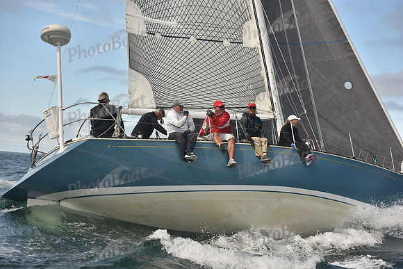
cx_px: 202
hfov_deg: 28.8
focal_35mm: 70
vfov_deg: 19.5
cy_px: 134
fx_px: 784
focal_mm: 70
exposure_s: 1/1000
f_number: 5
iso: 320
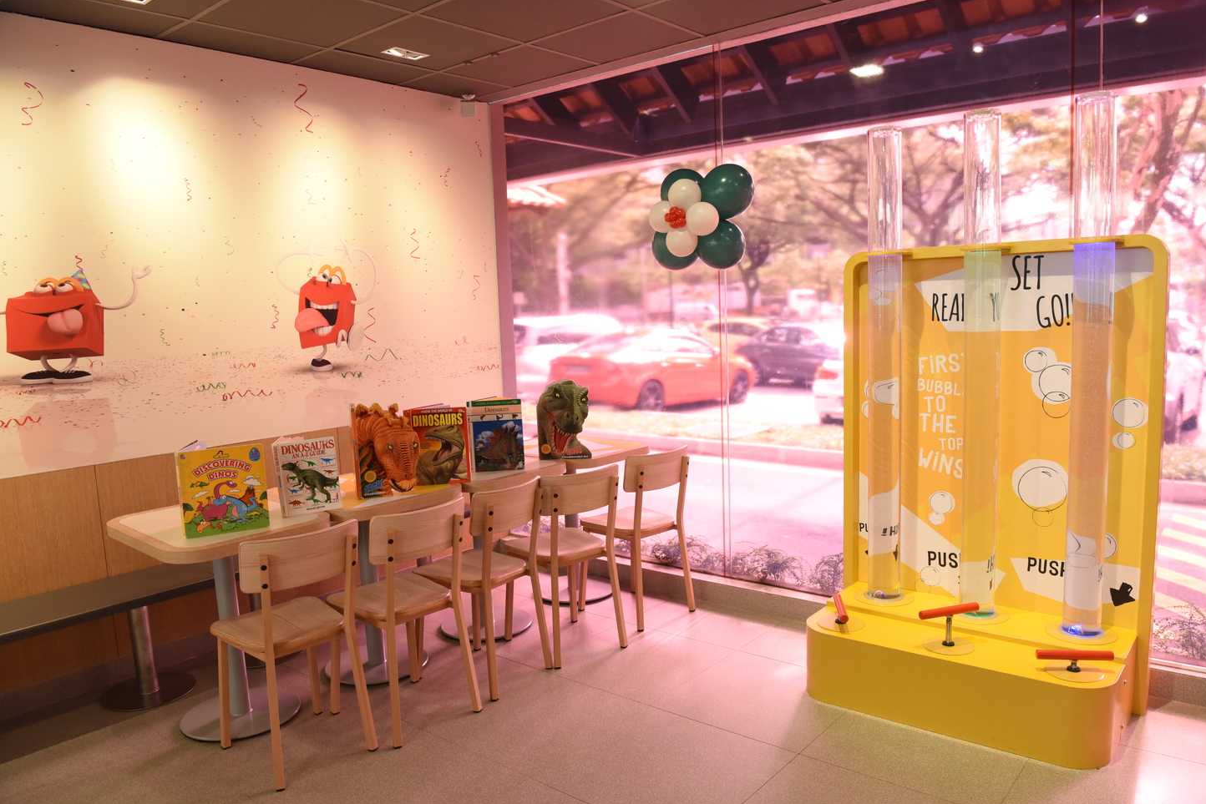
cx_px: 614
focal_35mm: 25
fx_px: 838
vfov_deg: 51.3
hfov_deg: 71.5
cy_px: 417
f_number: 6.3
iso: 2500
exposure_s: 1/160
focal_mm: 24
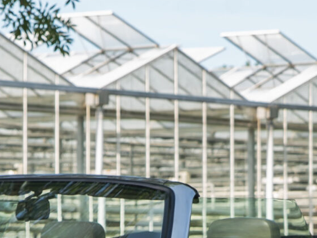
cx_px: -3
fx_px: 2804
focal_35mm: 306
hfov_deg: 6.4
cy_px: 248
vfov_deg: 4.9
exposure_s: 1/125
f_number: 7.1
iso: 100
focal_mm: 70
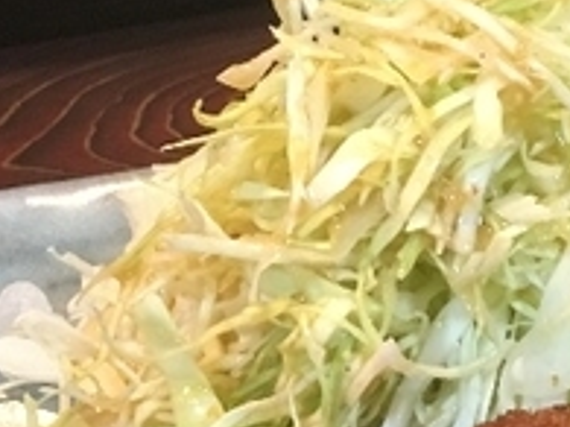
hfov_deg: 16.4
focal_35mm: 119
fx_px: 1958
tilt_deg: -47.0
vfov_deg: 12.1
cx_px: 509
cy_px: 567
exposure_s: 1/10
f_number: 2.2
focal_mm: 4.15
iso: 80
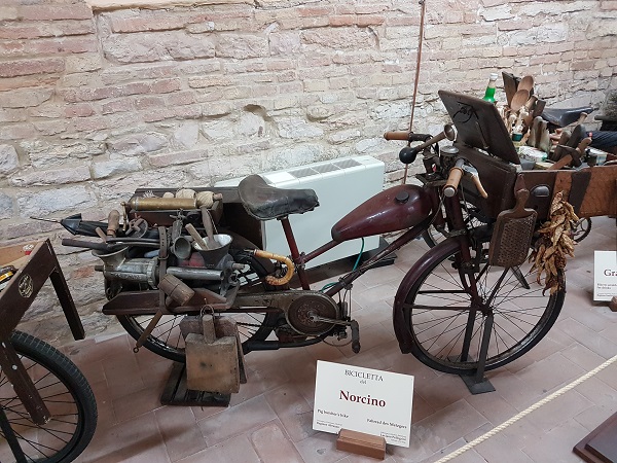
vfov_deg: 53.1
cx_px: 308
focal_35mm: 26
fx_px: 463
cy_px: 232
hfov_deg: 67.3
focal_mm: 4.2
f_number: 1.7
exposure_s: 1/25
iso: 200
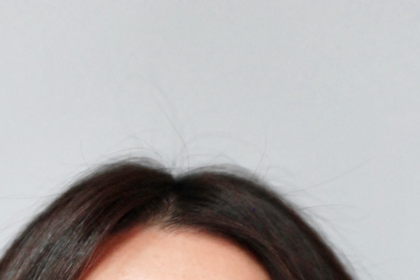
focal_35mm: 253
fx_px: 2951
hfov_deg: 8.1
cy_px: 535
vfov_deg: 5.3
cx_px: 149
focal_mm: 66
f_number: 3.5
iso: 640
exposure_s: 1/125
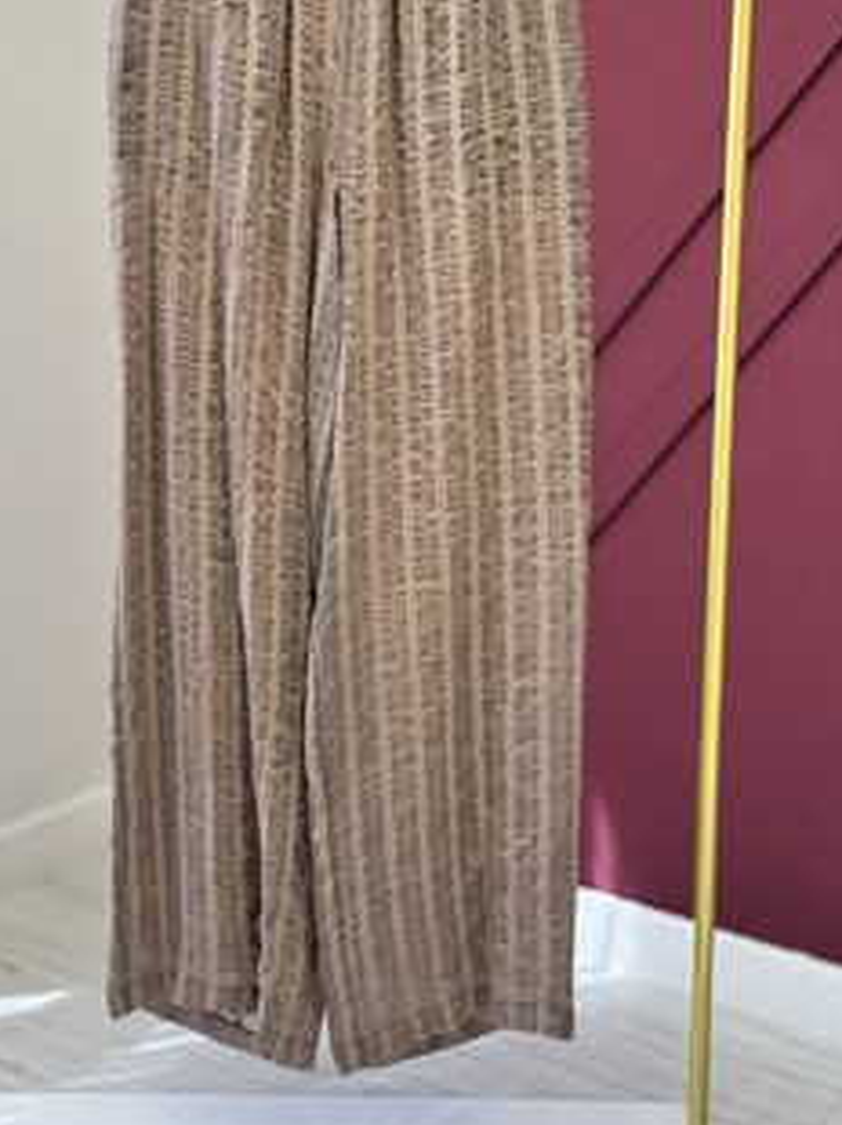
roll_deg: +1.3
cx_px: 316
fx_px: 2079
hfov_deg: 22.8
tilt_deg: -10.9
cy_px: 386
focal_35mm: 64
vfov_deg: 30.1
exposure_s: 1/100
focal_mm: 6.76
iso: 80
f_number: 1.78
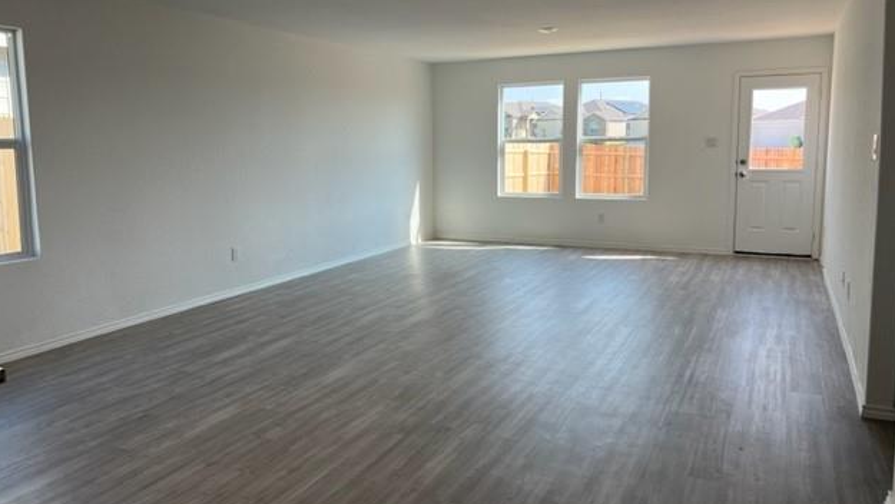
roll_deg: +1.0
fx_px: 688
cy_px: 226
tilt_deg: -4.8
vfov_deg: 40.2
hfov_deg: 66.0
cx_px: 444
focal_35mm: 29
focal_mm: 5.7
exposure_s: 1/407
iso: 50
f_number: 1.5
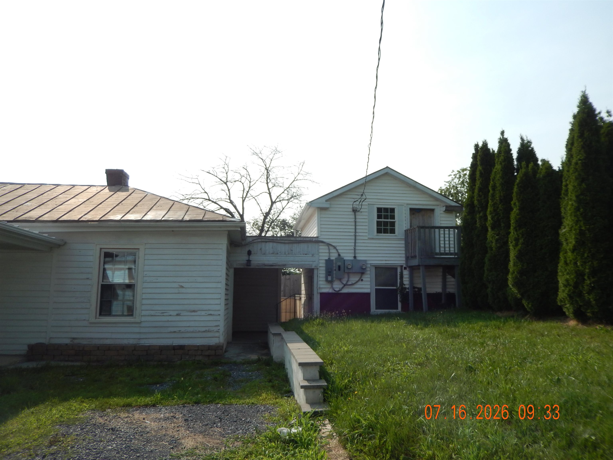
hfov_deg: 69.4
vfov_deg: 54.9
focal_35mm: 25
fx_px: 443
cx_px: 306
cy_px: 230
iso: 125
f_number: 3.4
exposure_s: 1/1250
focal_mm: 4.5
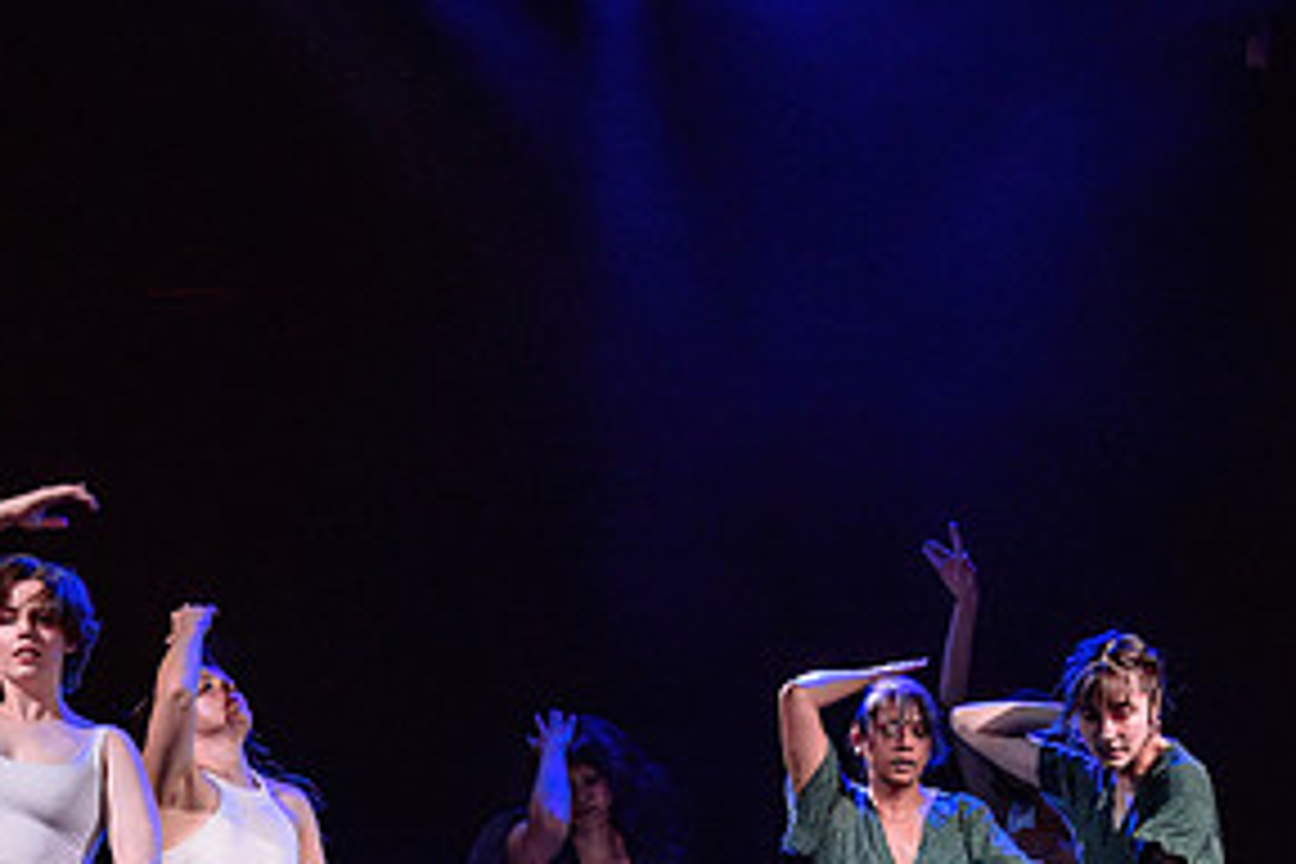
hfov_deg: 9.4
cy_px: 812
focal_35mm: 219
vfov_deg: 6.3
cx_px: 713
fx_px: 7883
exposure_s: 1/160
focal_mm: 95
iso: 1600
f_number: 2.8
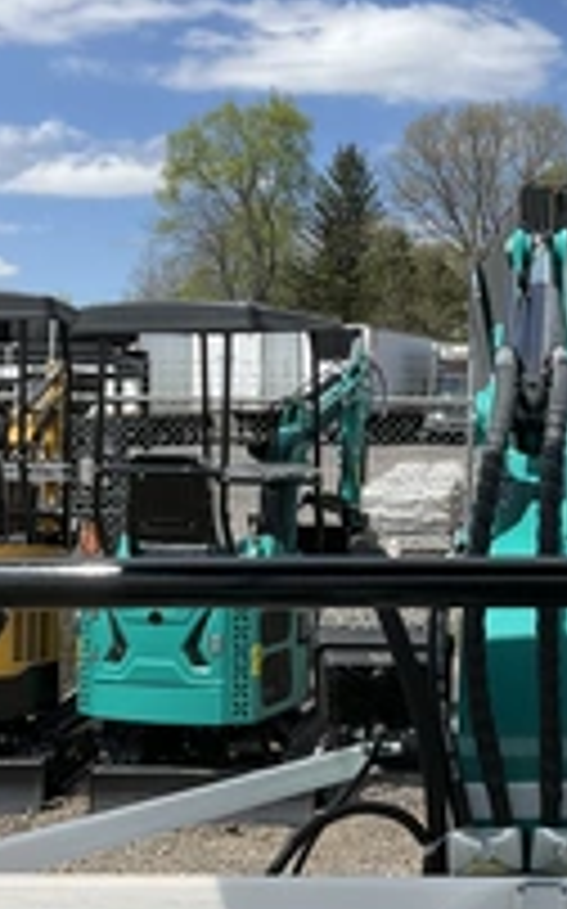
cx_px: 504
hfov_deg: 20.8
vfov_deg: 33.4
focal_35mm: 61
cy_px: 382
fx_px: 1510
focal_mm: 3
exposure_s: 1/2141
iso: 25
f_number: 1.8
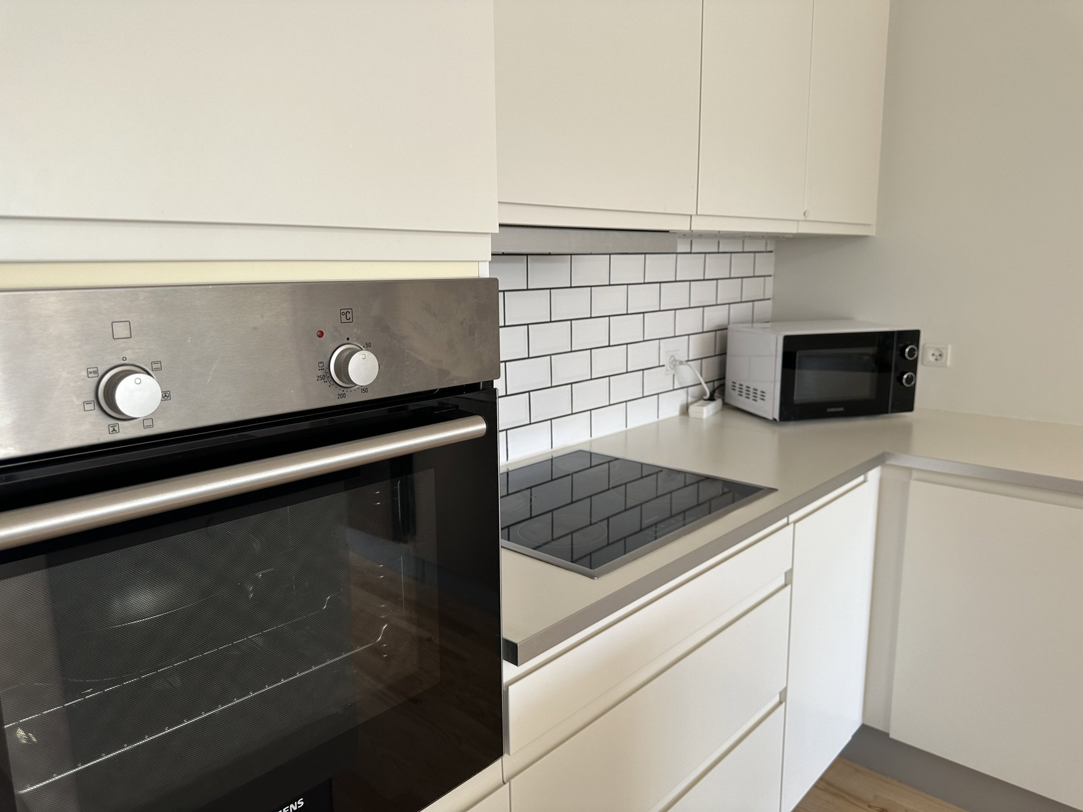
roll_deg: +0.9
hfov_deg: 71.6
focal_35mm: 24
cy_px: 406
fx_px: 751
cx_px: 542
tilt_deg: -10.1
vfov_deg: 56.8
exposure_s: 1/121
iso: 80
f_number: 1.78
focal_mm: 6.86
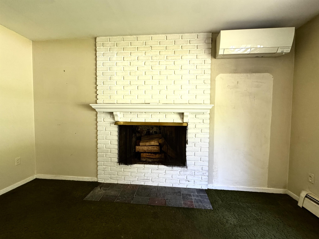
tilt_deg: -3.1
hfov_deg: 102.1
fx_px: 129
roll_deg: +1.8
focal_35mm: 14
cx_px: 160
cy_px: 120
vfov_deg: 85.7
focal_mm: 2.22
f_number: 2.2
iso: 320
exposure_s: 1/93
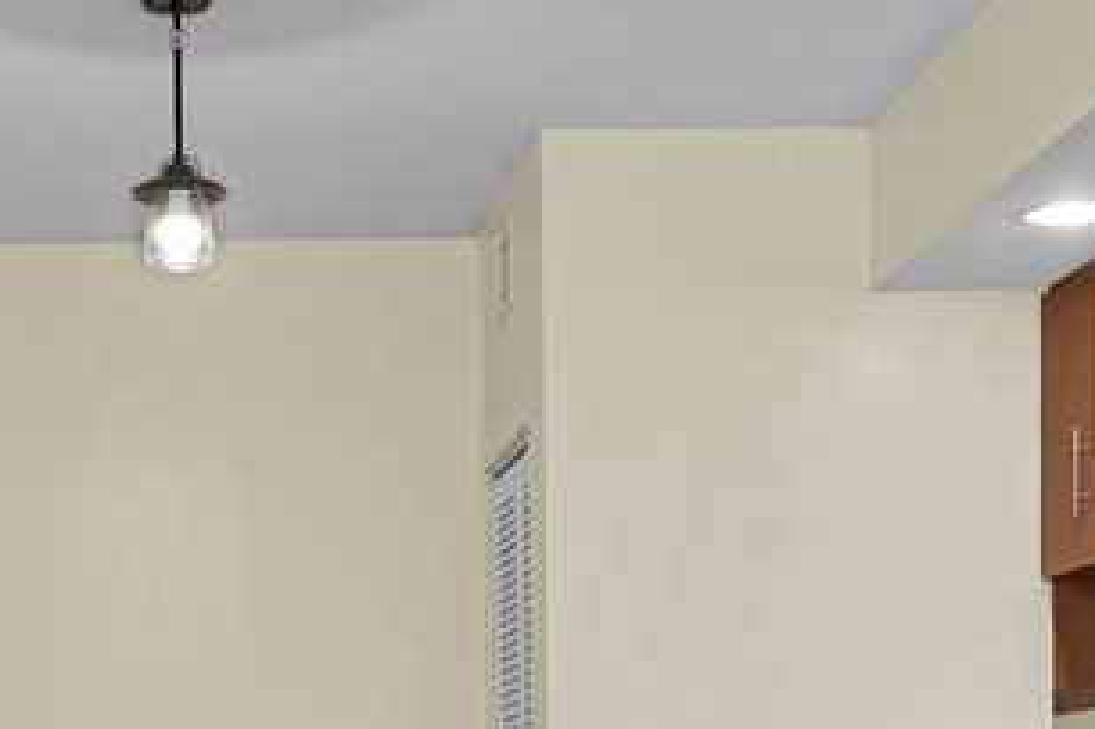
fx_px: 2706
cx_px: 171
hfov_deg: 22.5
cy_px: 882
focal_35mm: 89
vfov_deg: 14.8
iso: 640
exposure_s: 1/30
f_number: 9
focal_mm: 16
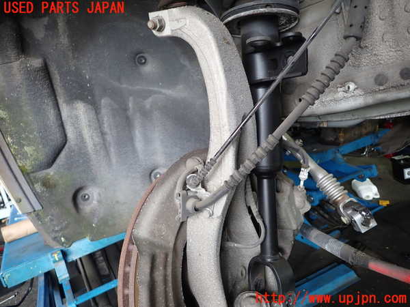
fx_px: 296
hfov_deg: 69.4
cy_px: 154
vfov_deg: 54.9
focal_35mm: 25
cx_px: 205
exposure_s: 1/60
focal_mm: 4.5
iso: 160
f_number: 2
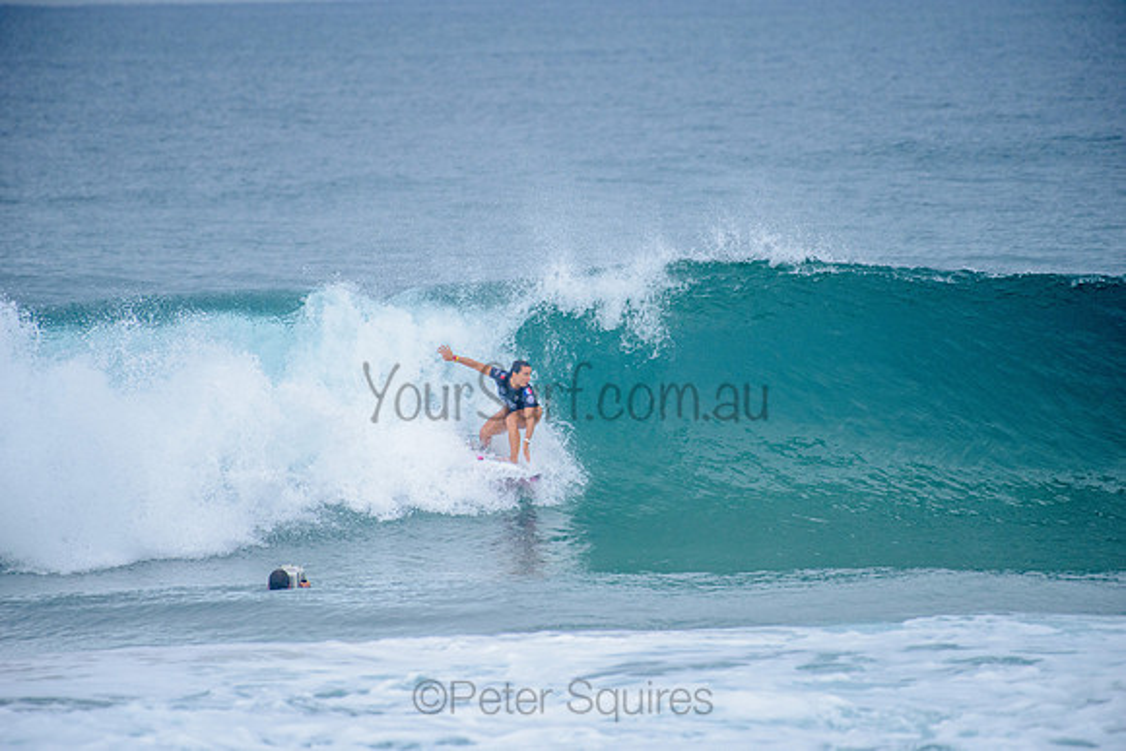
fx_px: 15645
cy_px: 376
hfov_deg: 4.1
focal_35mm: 500
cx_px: 563
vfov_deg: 2.8
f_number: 5.6
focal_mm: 500
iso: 720
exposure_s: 1/2000
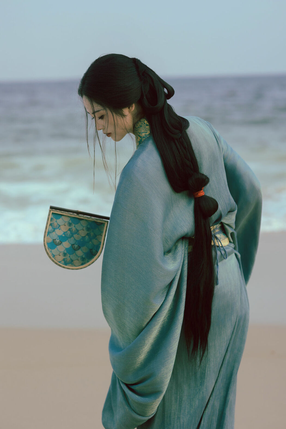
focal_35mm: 85
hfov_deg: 16.1
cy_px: 214
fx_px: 1013
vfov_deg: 23.9
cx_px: 143
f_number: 3.5
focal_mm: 85
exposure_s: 1/1250
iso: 100
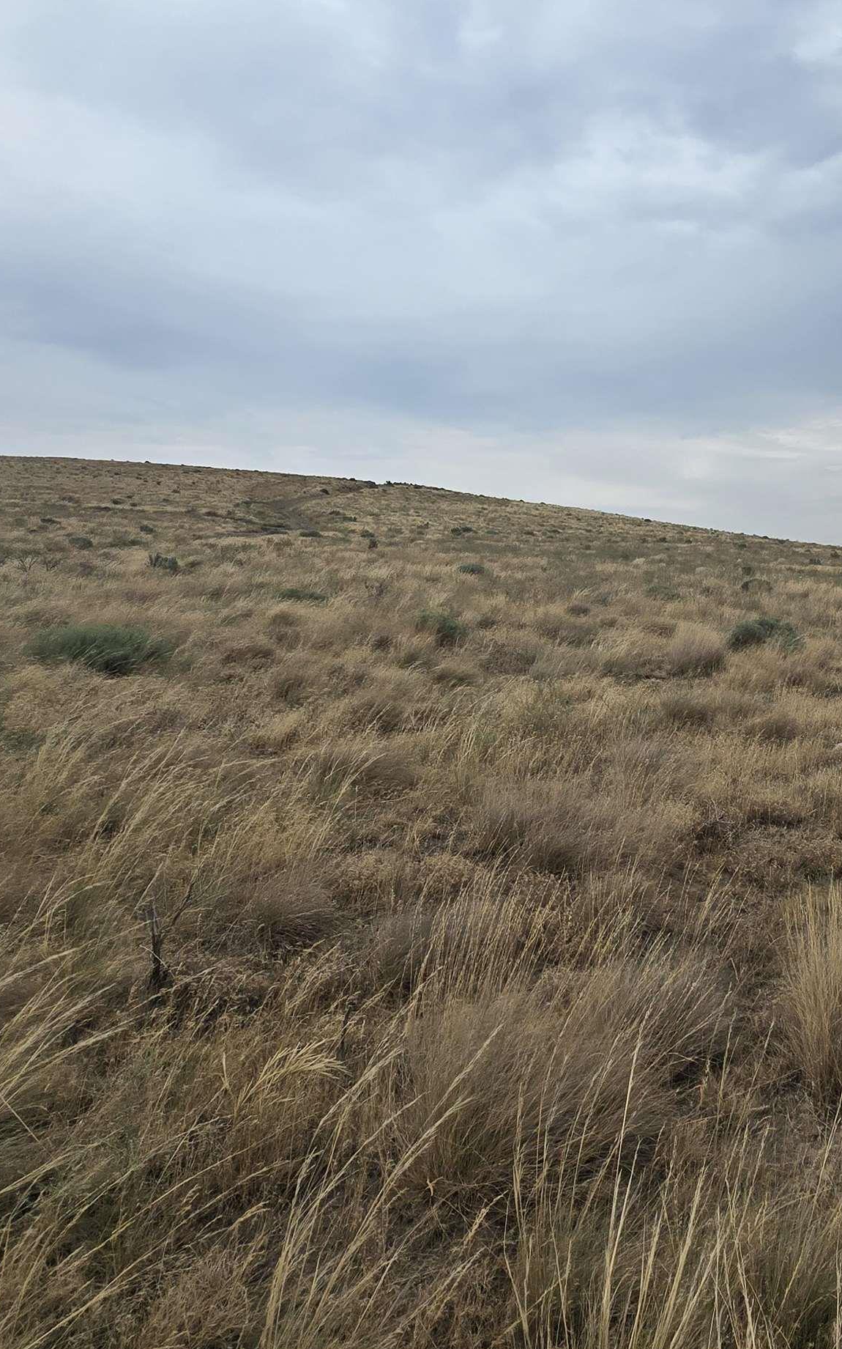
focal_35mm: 23
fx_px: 845
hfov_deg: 49.6
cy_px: 609
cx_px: 684
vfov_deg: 77.0
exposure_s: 1/2397
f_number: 2.2
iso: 50
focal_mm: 2.2
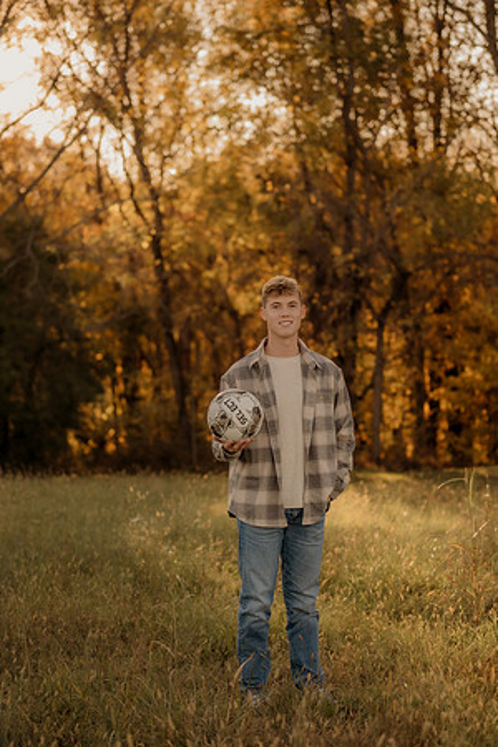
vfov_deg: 27.0
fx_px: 1556
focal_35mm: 75
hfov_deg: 18.2
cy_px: 374
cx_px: 249
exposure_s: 1/1250
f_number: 1.8
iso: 250
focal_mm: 50
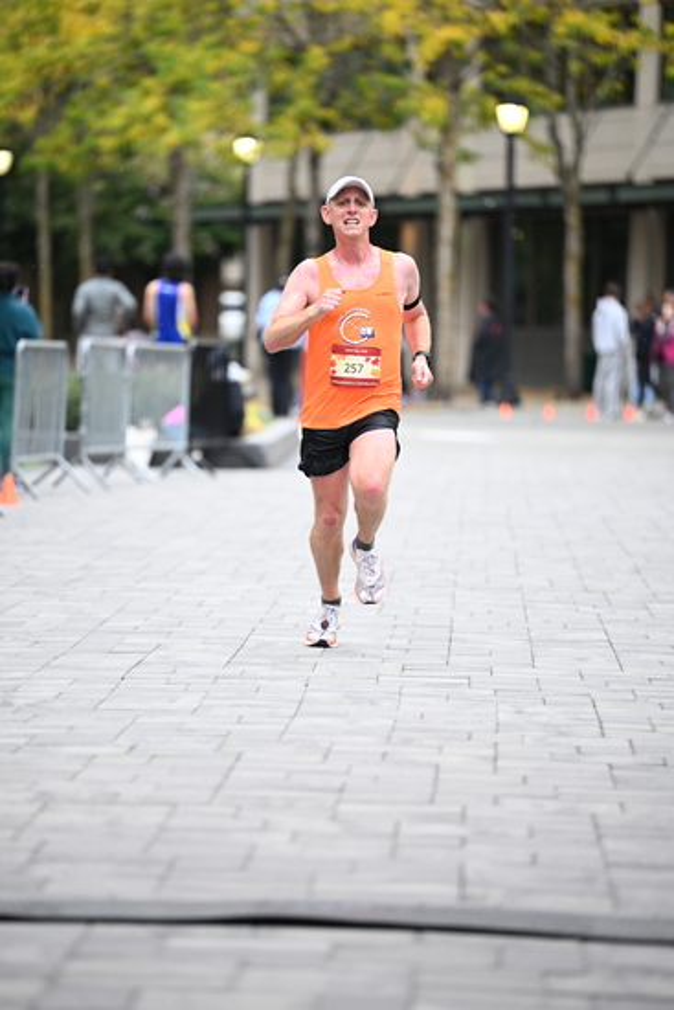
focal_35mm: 180
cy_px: 505
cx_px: 337
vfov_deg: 11.4
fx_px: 5051
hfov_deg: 7.6
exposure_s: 1/1250
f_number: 2.8
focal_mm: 180
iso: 1600
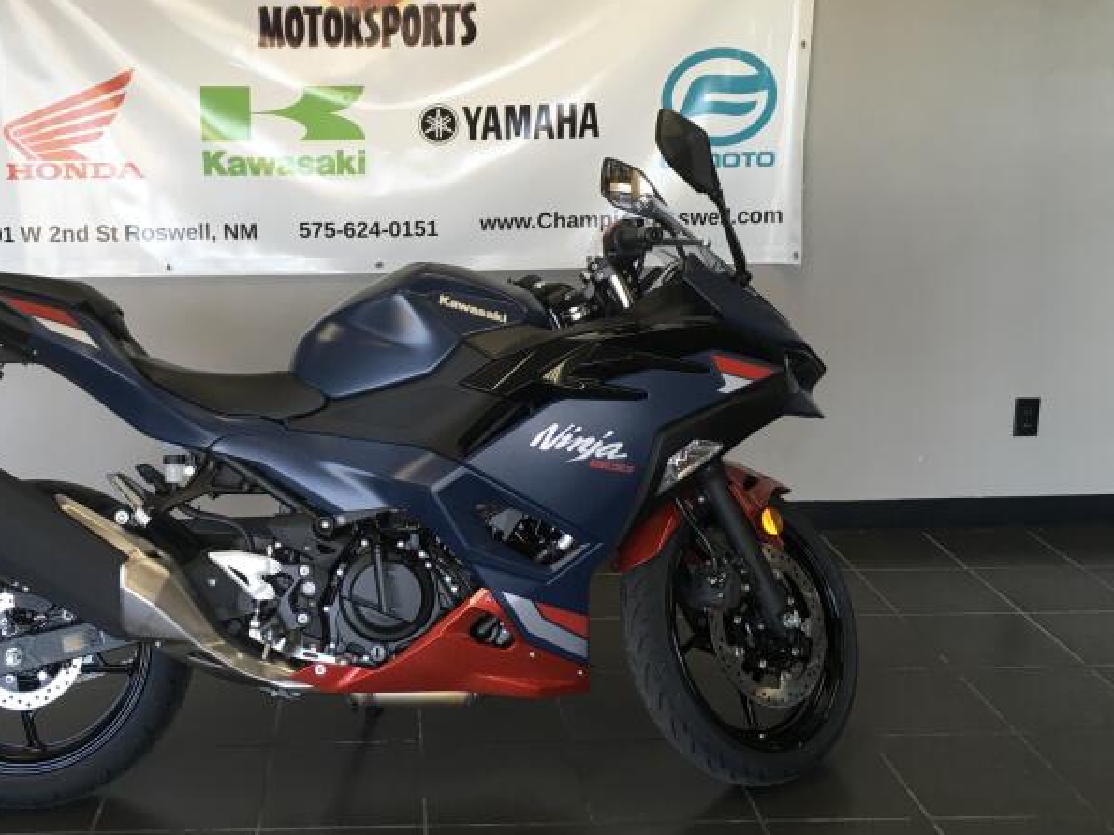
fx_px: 1255
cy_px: 341
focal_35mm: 39
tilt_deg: -9.7
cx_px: 380
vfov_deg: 36.7
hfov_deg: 47.2
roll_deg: +1.4
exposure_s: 1/40
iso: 25
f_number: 2.2
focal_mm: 4.15
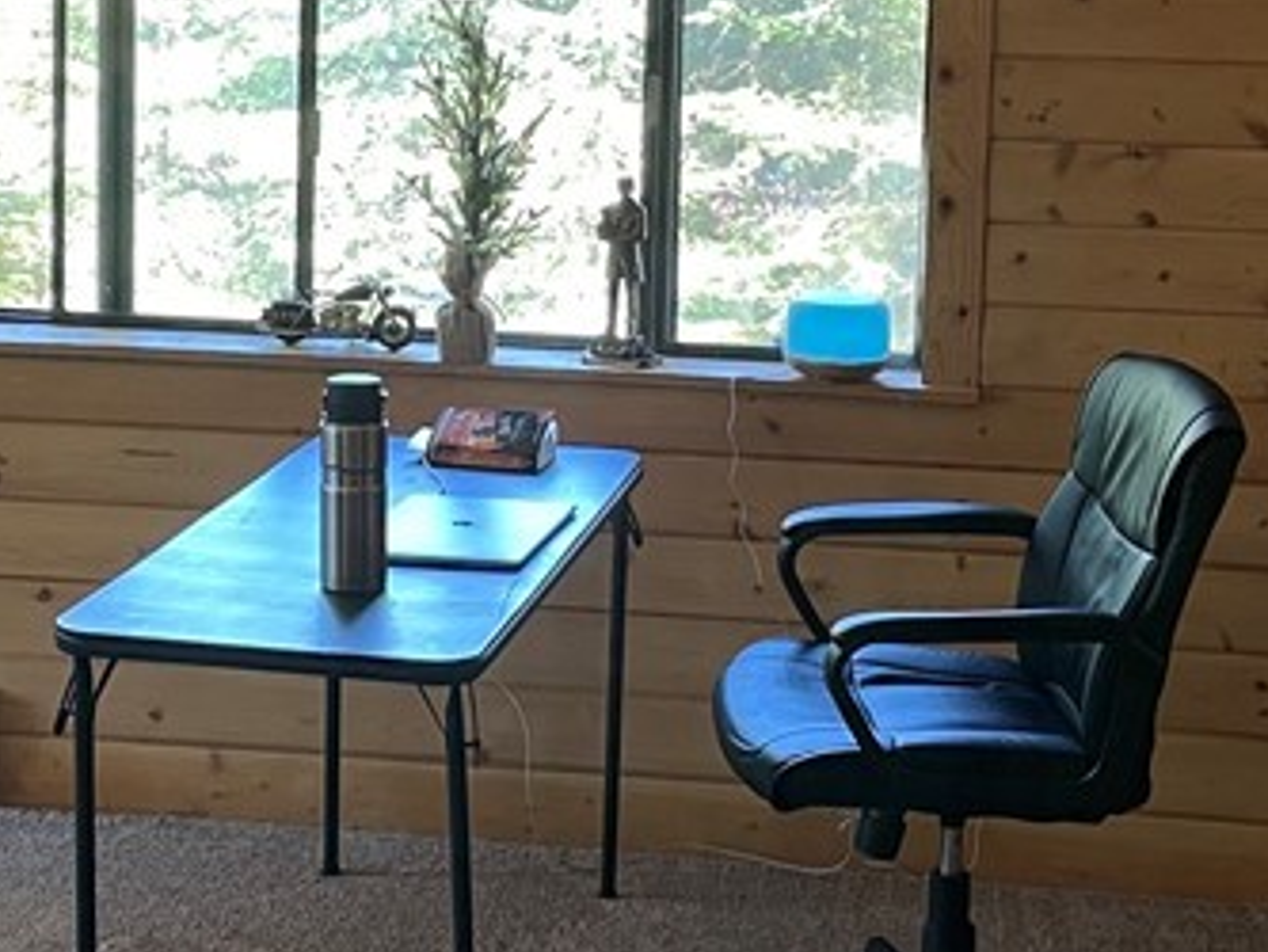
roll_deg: -0.3
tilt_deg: -7.1
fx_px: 2931
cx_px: 545
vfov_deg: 18.3
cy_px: 255
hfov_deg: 24.4
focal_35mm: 80
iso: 125
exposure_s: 1/60
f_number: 1.6
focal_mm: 4.2
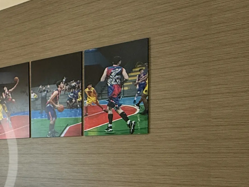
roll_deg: +0.1
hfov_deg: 29.7
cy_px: 159
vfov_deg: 27.3
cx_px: -73
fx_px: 374
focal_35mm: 52
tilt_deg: -0.6
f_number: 2.2
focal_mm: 2.22
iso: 100
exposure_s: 1/120
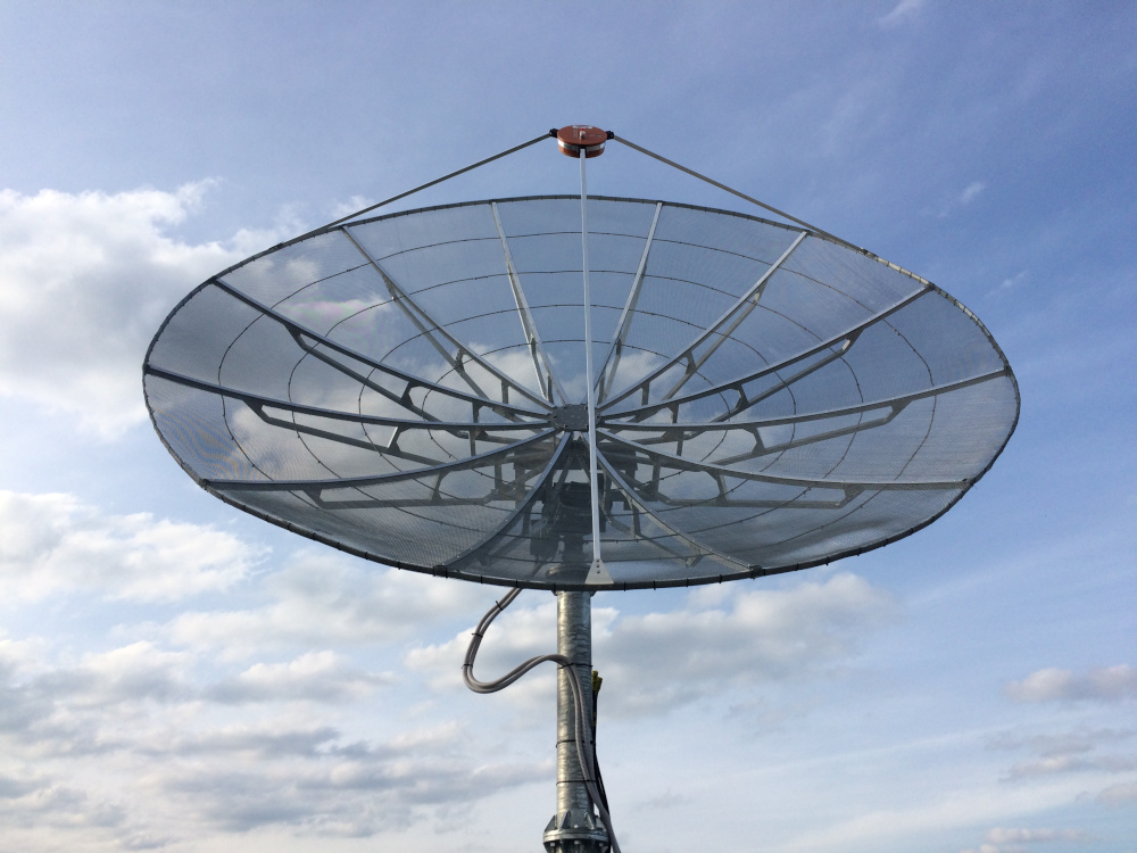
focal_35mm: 29
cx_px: 568
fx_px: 953
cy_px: 426
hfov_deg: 61.7
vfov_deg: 48.2
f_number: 2.2
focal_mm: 4.15
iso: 32
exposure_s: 1/1953
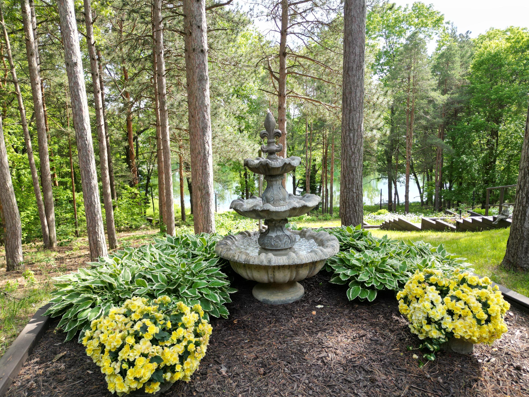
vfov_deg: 54.9
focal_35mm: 25
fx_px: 382
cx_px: 272
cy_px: 194
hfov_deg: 69.4
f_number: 1.7
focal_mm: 6.72
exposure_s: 1/500
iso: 120
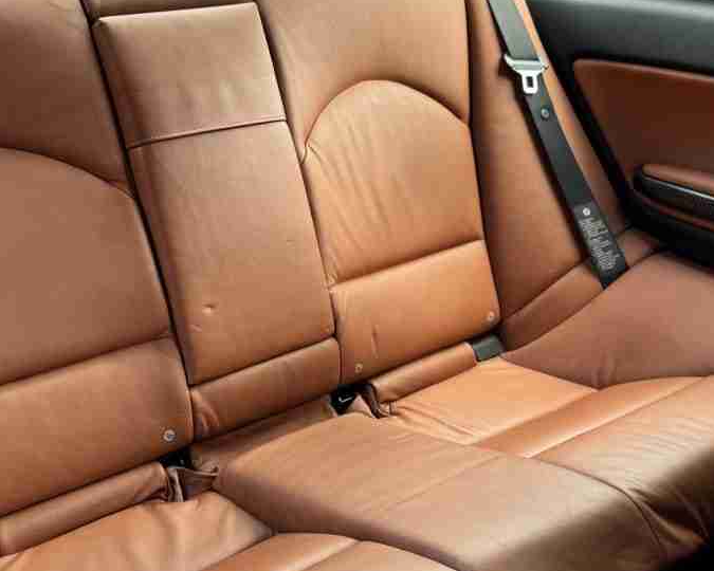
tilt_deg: -24.0
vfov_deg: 30.2
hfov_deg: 37.3
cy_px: 312
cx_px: 321
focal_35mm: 50
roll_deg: -1.3
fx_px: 1057
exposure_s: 1/127
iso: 100
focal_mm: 6.76
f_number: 1.78
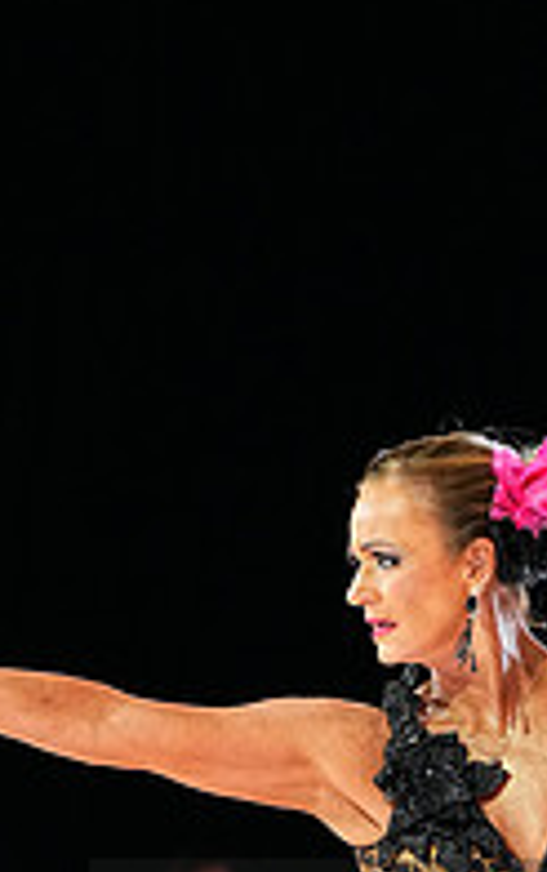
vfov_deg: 5.6
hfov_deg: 3.5
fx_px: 8823
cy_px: 1010
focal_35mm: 371
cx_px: 705
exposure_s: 1/400
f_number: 4
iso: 2500
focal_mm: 123
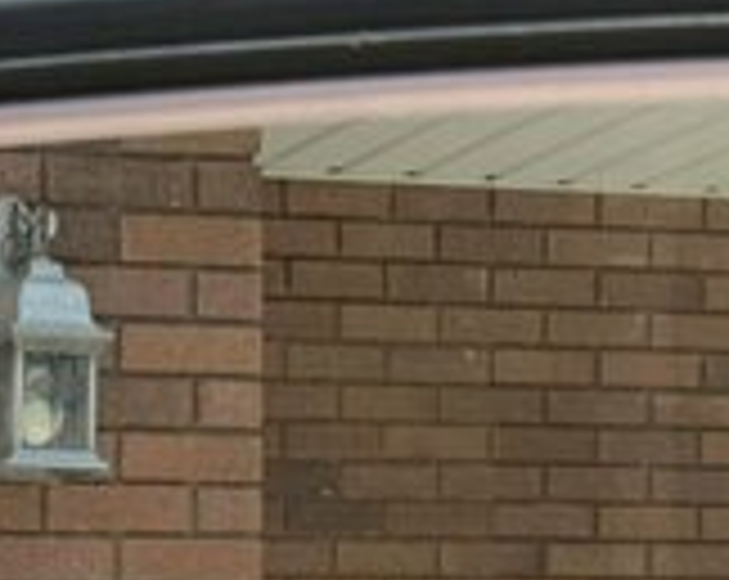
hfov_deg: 10.7
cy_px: 1906
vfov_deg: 7.5
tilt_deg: -11.5
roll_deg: +3.0
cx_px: -378
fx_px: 3747
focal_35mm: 174
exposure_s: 1/2703
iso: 80
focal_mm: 6.76
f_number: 1.78
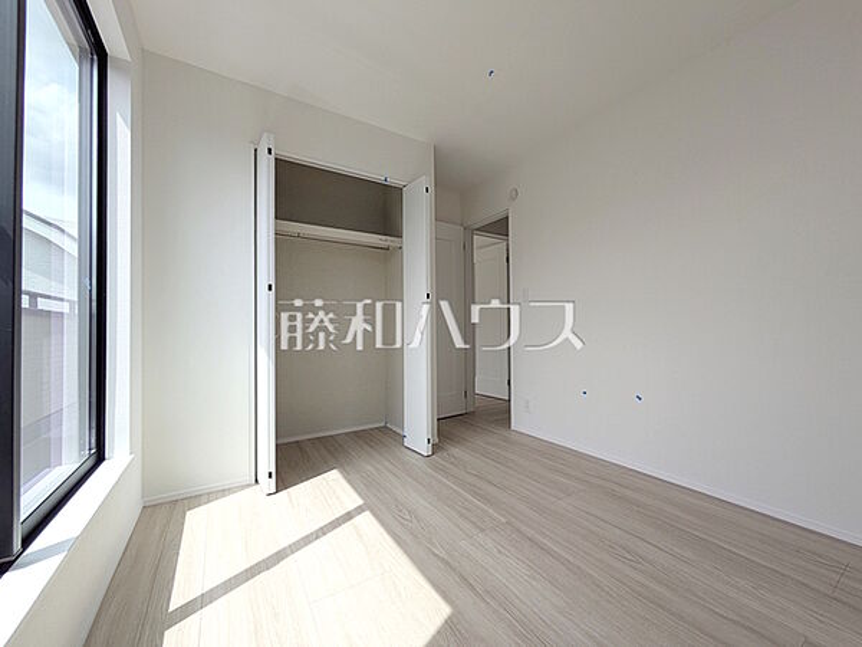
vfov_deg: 85.7
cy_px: 324
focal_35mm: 14
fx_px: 349
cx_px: 431
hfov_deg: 102.1
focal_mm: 1.83
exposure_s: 1/1046
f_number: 2.2
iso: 43
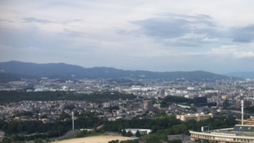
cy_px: 116
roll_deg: -0.5
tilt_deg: -4.1
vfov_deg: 19.5
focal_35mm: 61
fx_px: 411
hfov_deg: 32.4
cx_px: 237
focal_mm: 4.15
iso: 32
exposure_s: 1/2198
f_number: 2.2
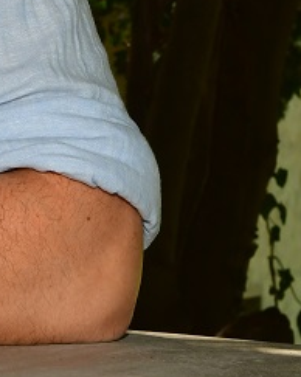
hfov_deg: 7.5
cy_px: -127
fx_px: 2263
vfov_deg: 9.3
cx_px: -140
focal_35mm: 203
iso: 500
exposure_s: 1/200
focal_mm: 35
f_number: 10
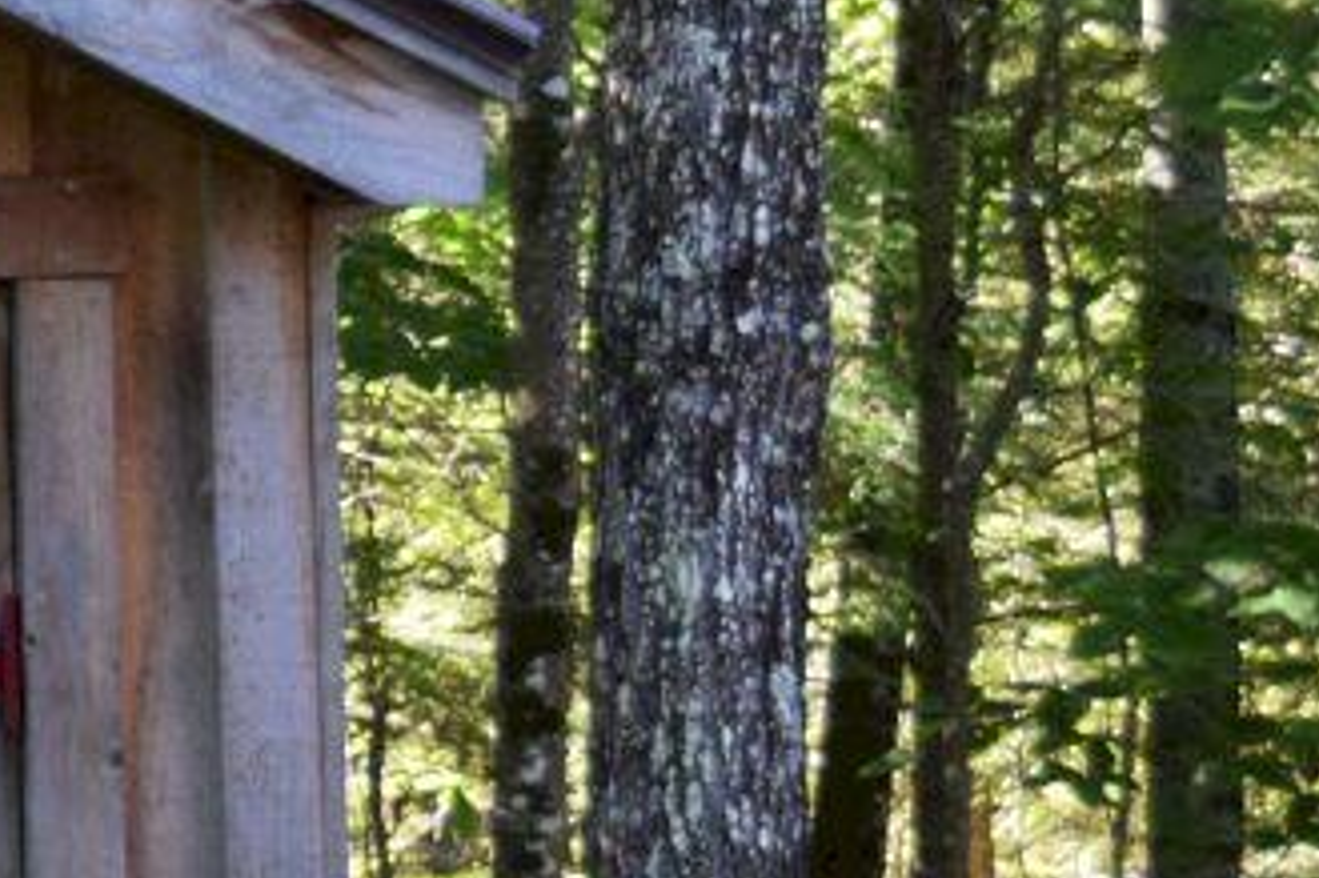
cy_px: 706
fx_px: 8762
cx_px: -1155
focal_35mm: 239
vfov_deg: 5.7
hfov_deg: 8.3
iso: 400
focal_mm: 35
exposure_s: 1/80
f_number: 4.5
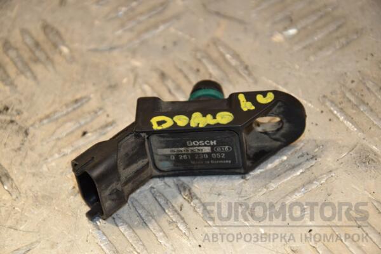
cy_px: 127
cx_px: 190
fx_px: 1667
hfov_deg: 13.0
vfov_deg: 8.7
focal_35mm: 158
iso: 800
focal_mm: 105
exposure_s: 1/200
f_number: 7.1
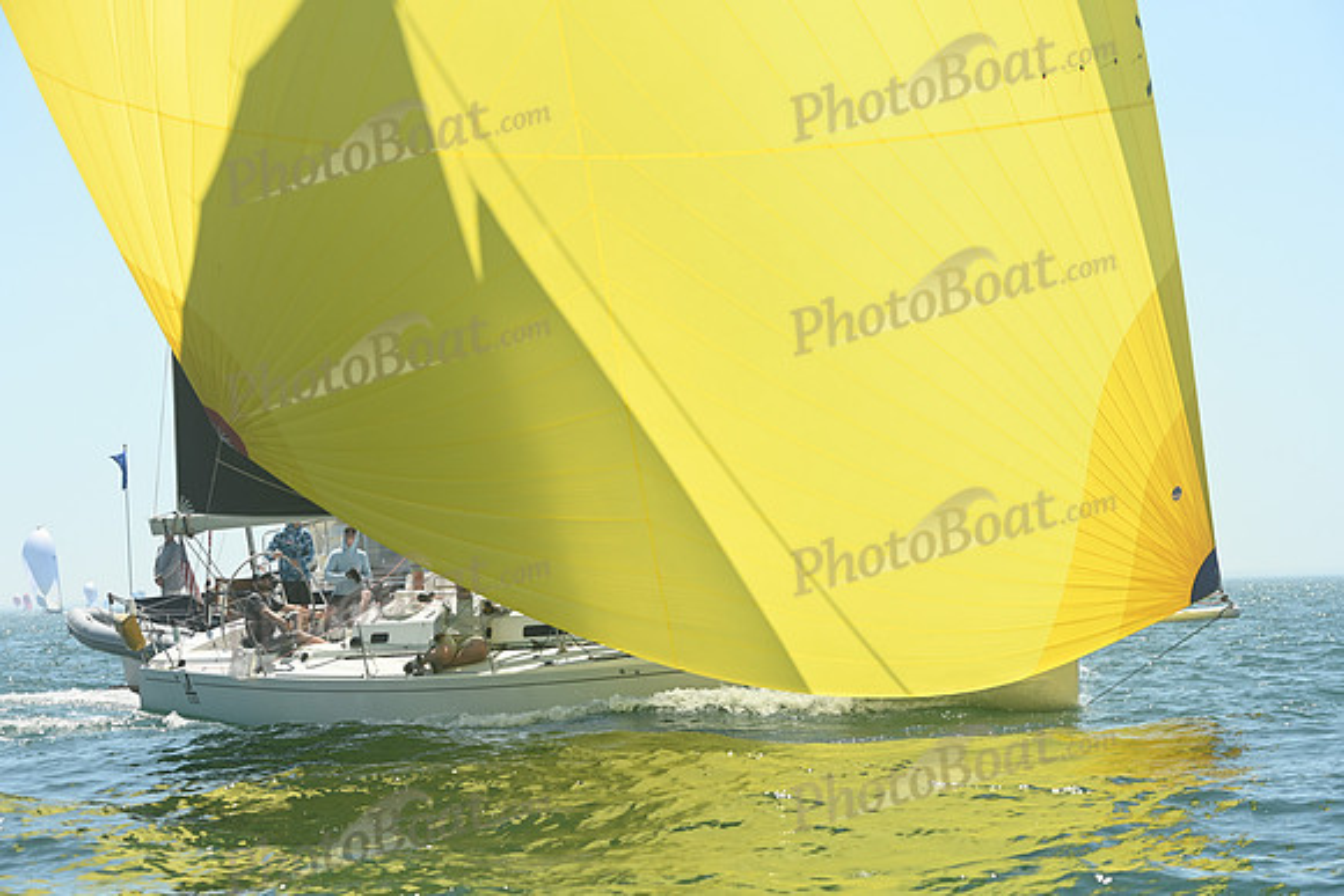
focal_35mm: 102
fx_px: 3809
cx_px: 672
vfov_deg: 13.4
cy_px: 448
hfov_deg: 20.0
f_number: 8
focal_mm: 102
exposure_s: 1/1000
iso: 320
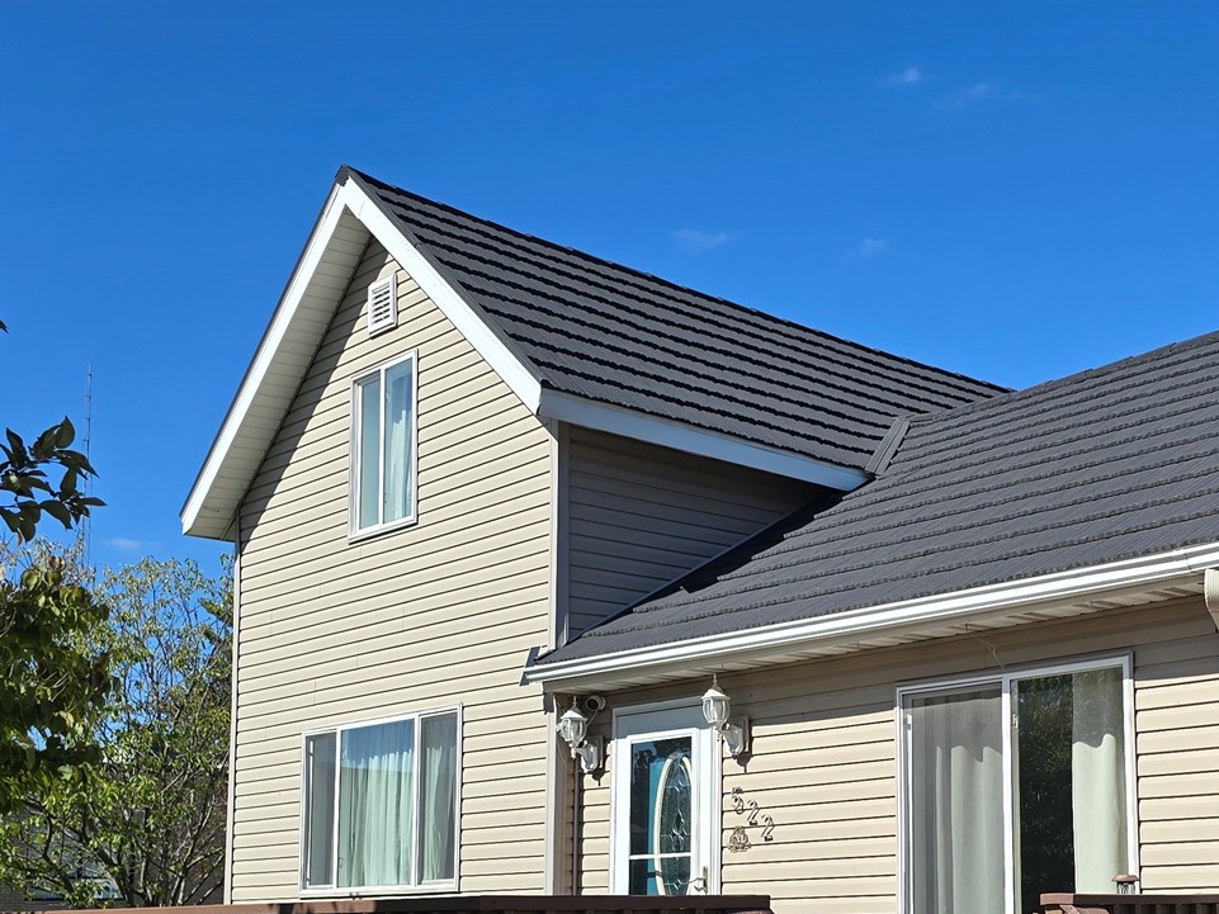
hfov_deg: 37.9
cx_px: 923
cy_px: 725
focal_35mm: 49
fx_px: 1726
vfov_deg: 29.1
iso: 12
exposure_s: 1/647
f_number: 1.7
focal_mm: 6.3
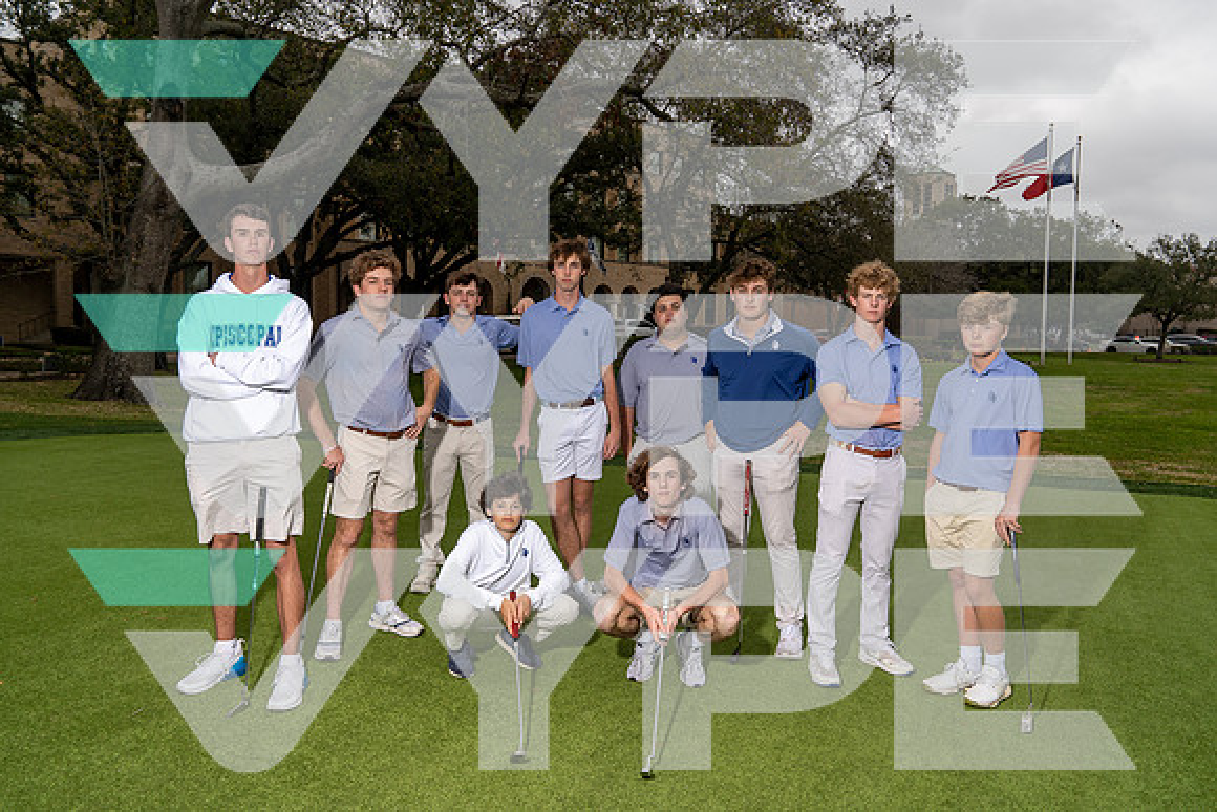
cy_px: 406
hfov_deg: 65.5
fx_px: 947
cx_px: 608
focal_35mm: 28
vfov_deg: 46.4
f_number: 7.1
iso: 200
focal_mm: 28
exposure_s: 1/250
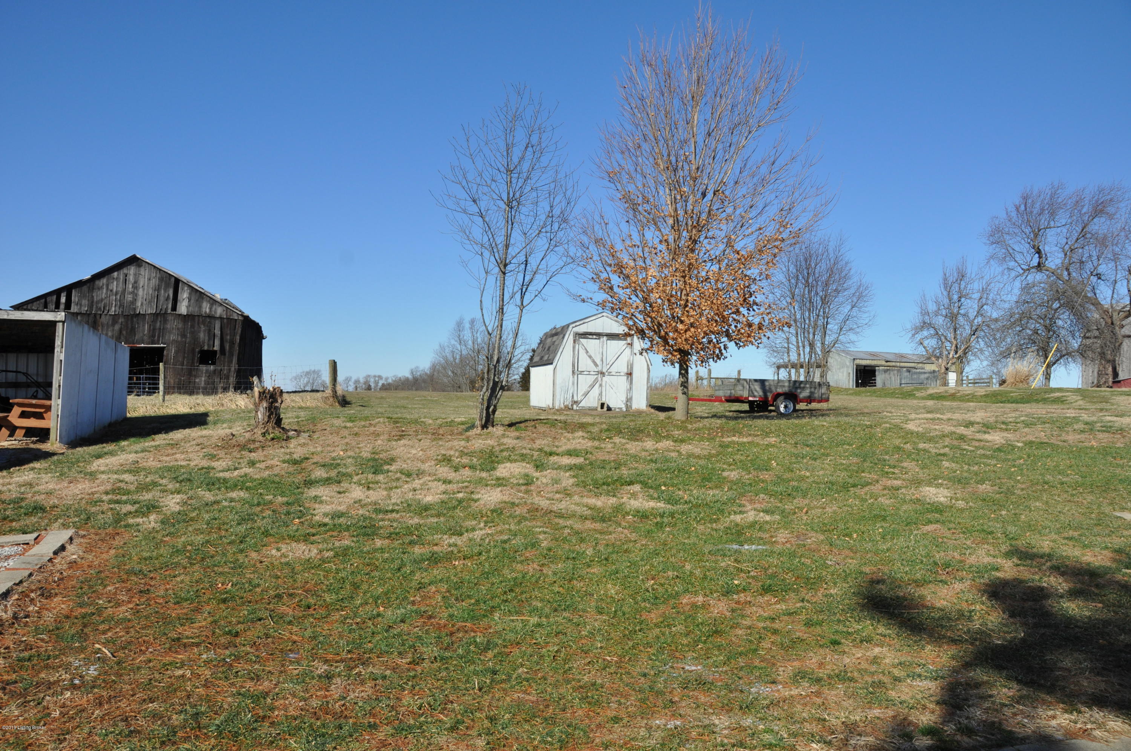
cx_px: 566
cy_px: 376
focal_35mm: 27
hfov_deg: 67.4
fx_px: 847
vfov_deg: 47.8
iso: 200
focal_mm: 18
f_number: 10
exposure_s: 1/400
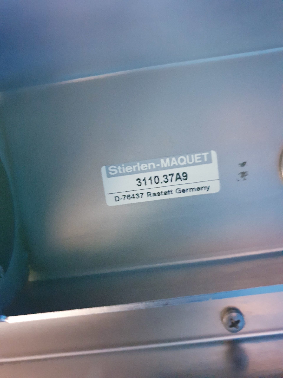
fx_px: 283
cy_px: 189
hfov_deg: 53.1
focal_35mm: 26
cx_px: 142
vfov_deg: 67.3
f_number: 1.5
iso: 800
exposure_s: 1/10
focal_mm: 4.3
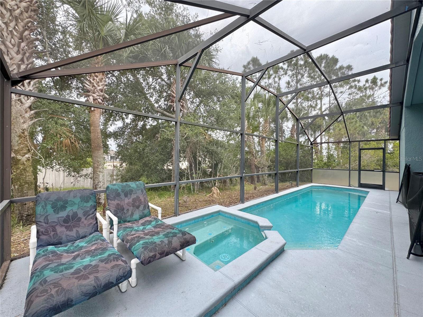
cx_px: 212
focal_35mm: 14
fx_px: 171
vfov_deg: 85.7
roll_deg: -0.8
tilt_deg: +0.2
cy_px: 158
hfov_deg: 102.1
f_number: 2.2
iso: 40
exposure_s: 1/281
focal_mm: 2.22
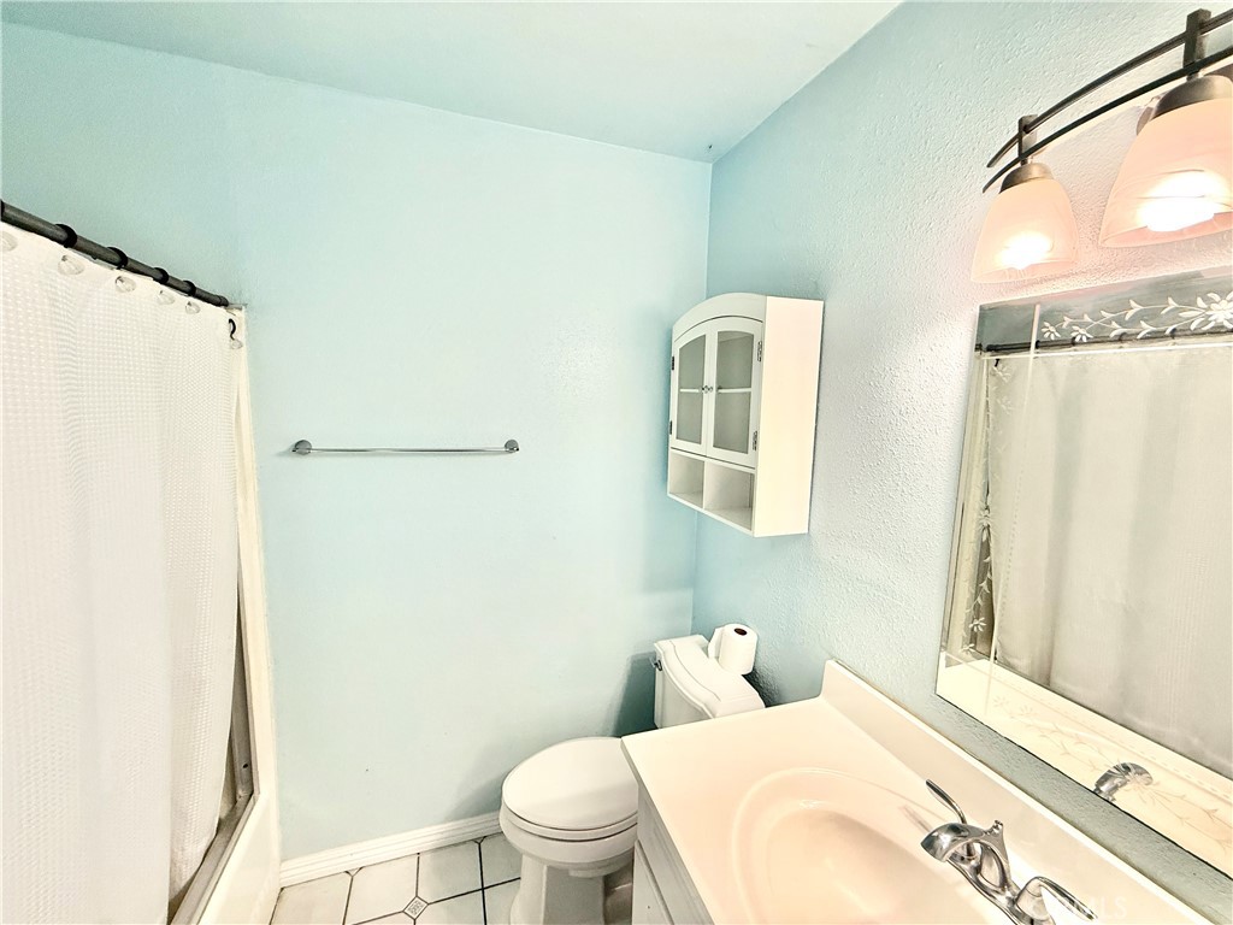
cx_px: 616
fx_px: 499
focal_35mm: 14
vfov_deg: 85.7
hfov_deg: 102.1
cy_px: 462
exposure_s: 1/120
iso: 200
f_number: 2.2
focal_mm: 2.22
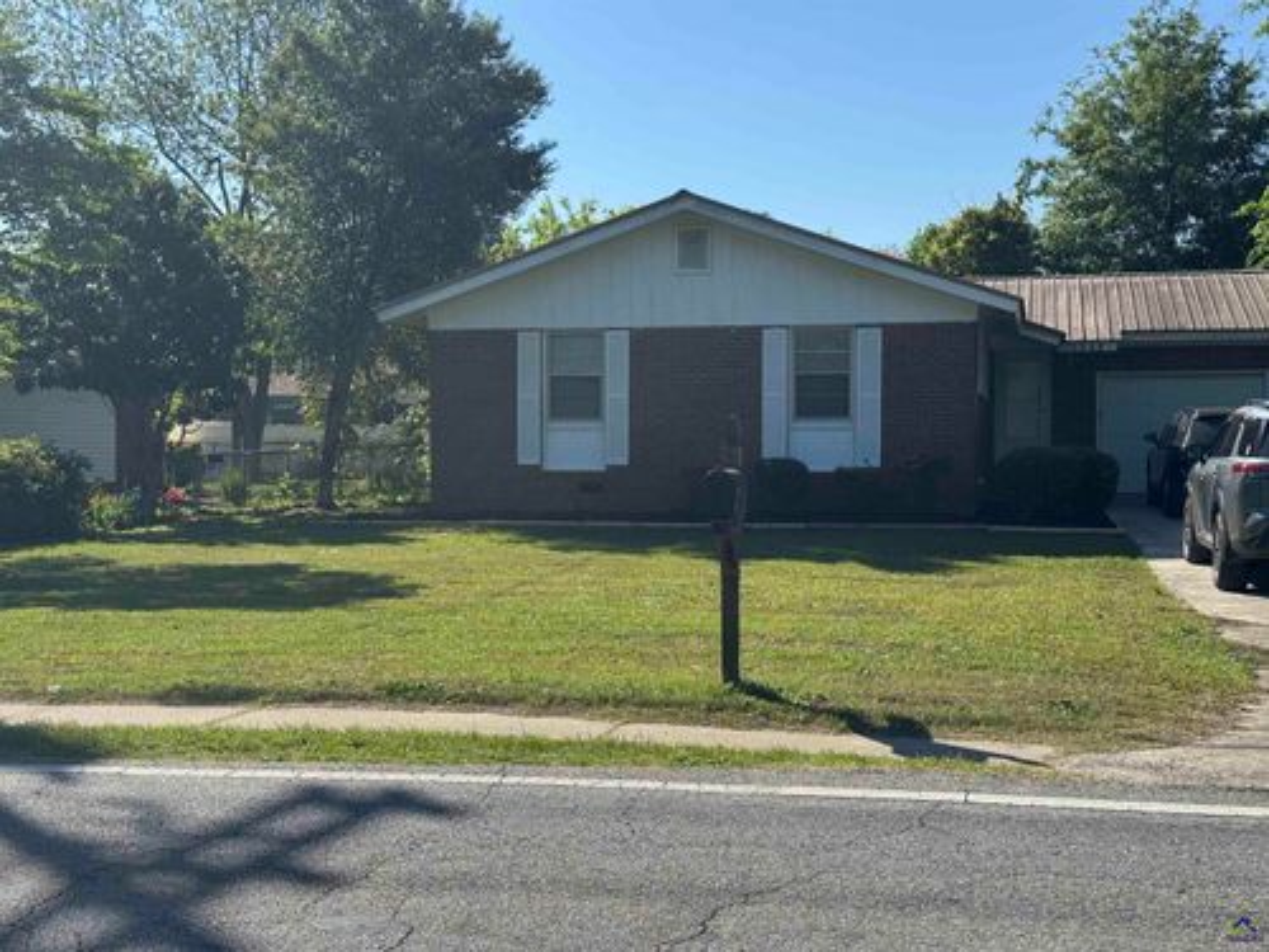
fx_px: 1760
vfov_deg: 30.3
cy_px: 476
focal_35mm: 48
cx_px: 634
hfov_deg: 39.7
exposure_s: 1/3425
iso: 64
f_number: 1.78
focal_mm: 6.76
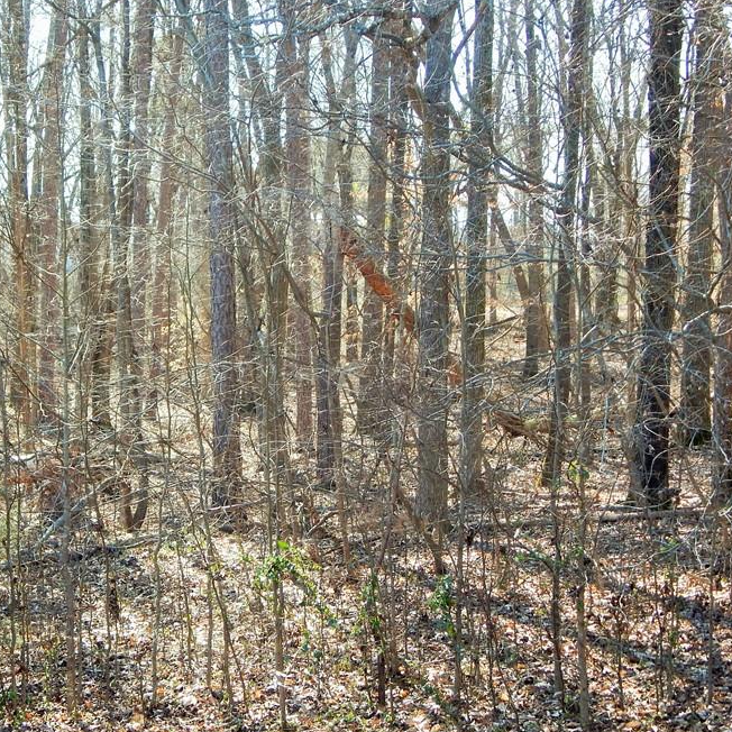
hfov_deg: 22.8
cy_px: 417
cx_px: 170
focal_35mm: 75
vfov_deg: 23.0
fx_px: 1794
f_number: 3.8
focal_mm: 9.7
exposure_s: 1/100
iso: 125
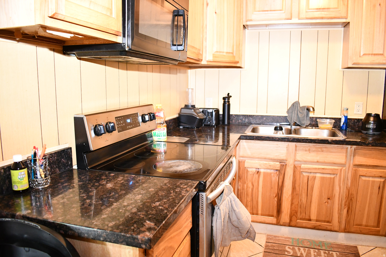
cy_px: 128
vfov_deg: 47.9
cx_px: 193
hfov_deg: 67.4
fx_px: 289
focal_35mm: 27
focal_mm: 18
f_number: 4
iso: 5000
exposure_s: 1/60
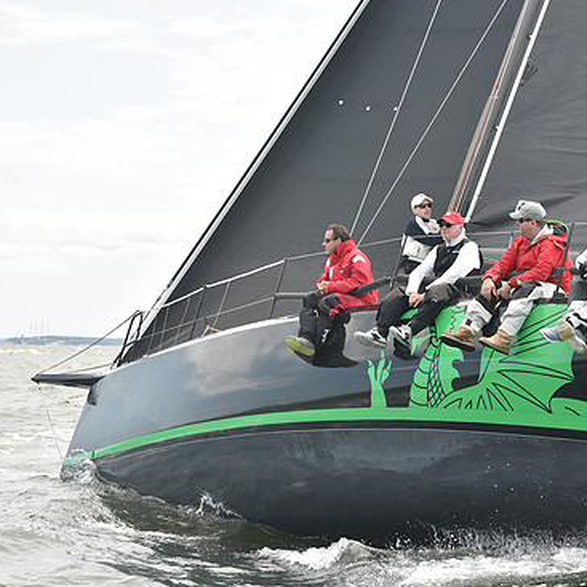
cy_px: 294
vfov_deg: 18.5
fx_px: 1803
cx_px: 376
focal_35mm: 94
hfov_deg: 18.5
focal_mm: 70
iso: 250
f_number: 4.5
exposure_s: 1/800
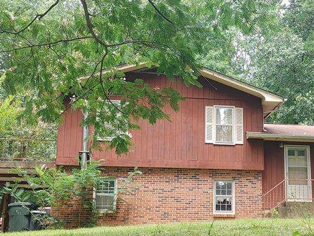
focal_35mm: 52
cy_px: 148
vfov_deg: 27.9
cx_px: 209
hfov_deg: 36.5
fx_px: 472
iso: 50
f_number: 1.8
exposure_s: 1/181
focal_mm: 4.81
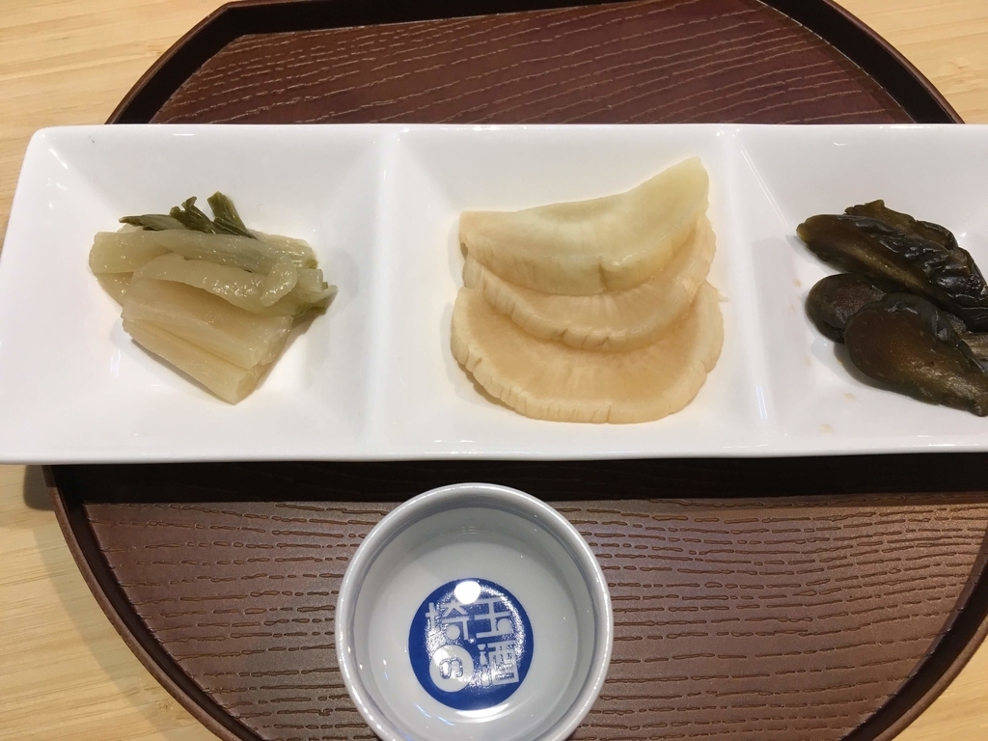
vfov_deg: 48.2
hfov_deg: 61.7
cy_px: 370
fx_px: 828
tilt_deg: -68.0
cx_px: 494
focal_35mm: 29
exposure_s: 1/30
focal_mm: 4.15
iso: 40
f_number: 2.2
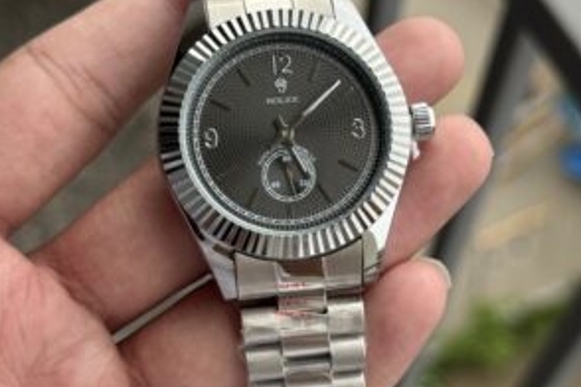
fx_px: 1097
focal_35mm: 68
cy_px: 235
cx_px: 287
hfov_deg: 29.7
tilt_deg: -63.6
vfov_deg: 20.0
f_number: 1.78
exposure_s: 1/715
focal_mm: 6.76
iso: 64
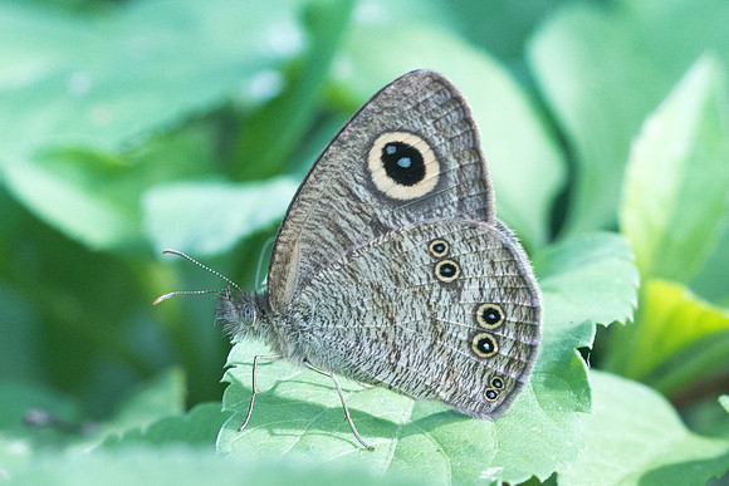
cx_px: 217
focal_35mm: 742
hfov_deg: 2.8
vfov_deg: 1.9
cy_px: 265
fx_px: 15034
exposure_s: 1/160
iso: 400
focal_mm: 150
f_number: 9
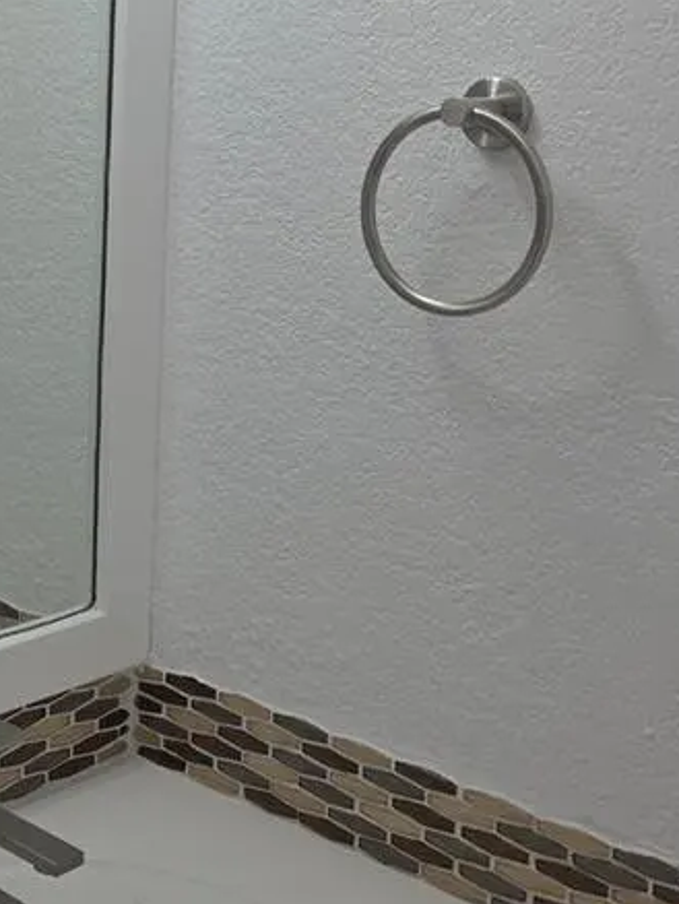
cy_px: 328
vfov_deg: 30.6
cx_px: -14
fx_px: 1646
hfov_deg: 22.3
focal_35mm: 63
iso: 50
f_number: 1.7
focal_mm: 6.3
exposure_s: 1/120
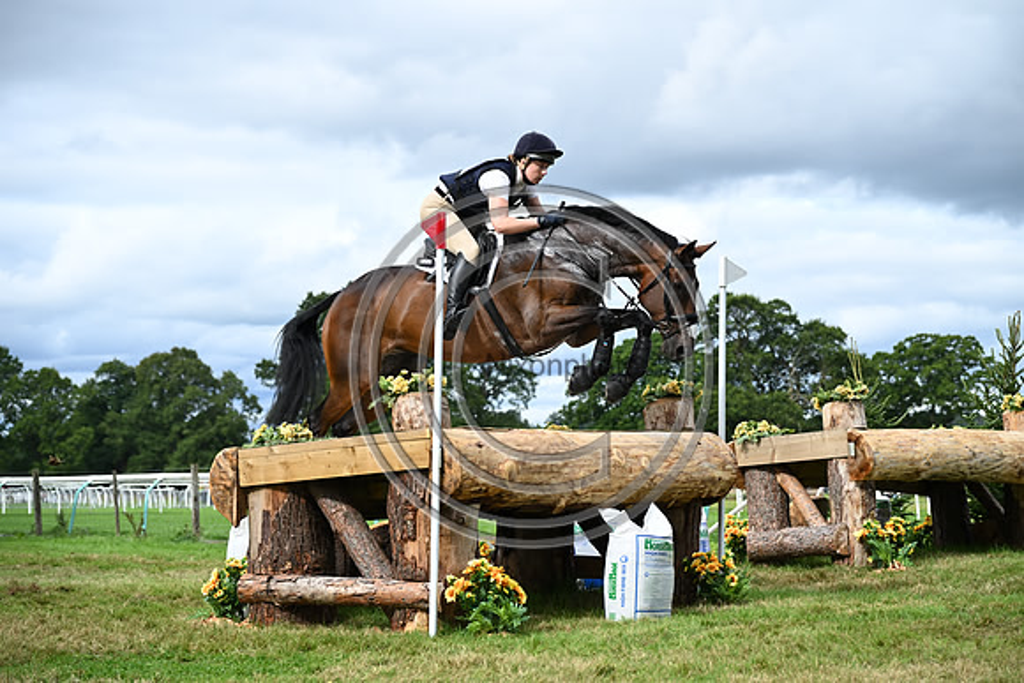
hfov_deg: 26.3
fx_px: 2191
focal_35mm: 77
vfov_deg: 17.7
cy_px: 342
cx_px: 512
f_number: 4.5
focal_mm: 77
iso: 320
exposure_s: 1/1250
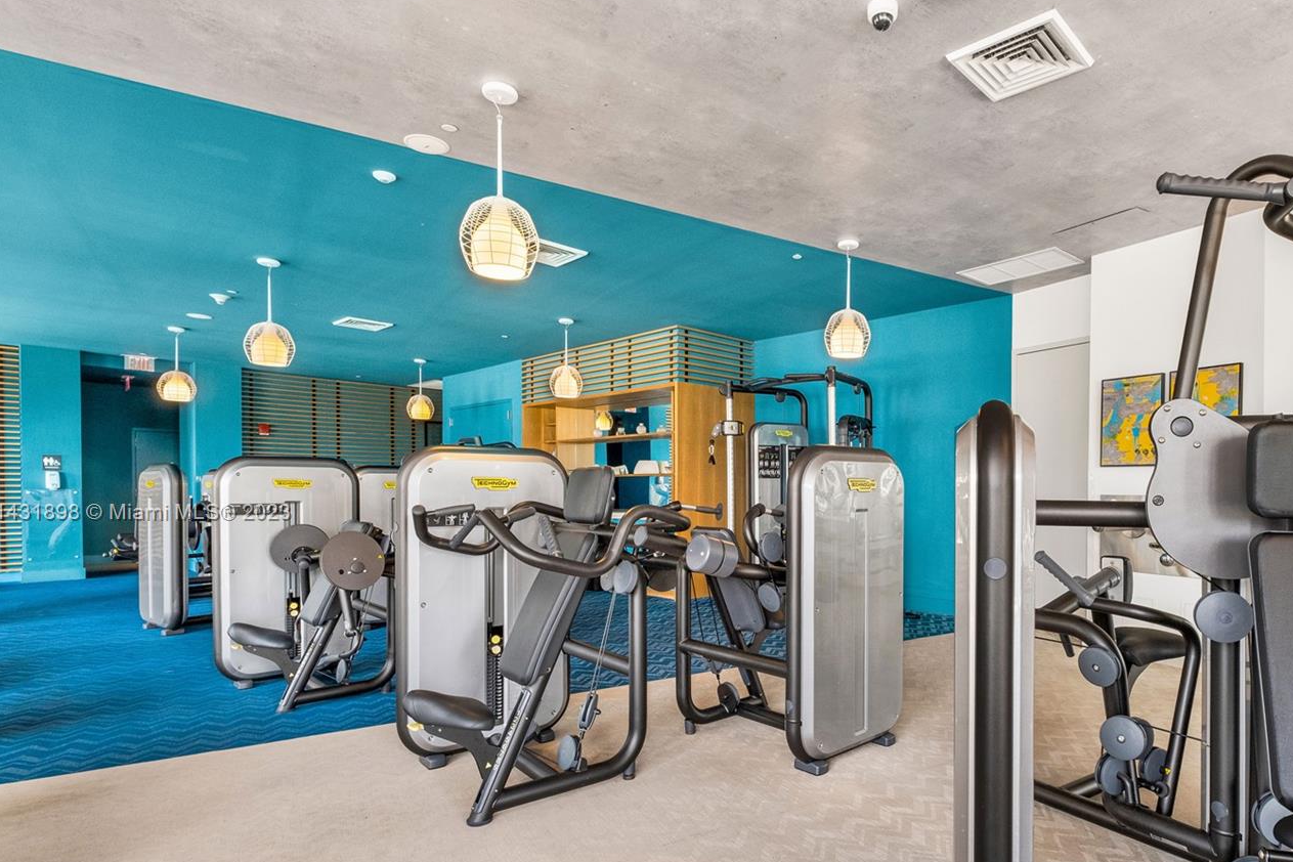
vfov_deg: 64.0
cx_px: 782
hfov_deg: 85.7
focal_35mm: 19
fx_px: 682
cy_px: 514
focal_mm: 10
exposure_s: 1/8
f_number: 8
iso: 800
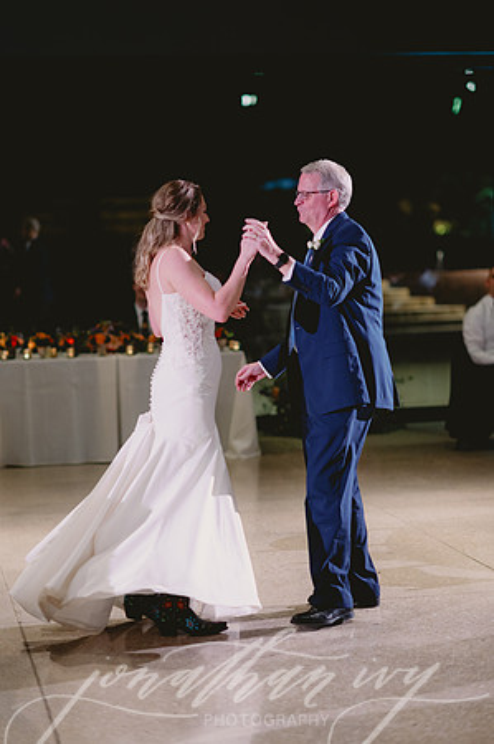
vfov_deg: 23.9
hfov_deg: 16.0
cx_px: 247
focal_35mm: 85
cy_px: 372
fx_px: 1753
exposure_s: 1/160
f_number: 2
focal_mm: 85
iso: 1250
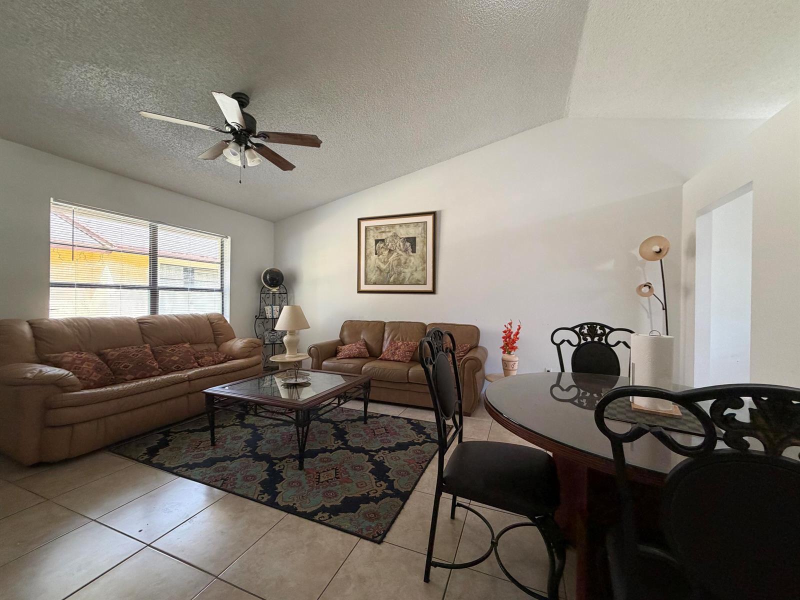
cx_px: 400
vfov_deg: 85.7
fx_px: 324
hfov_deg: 102.1
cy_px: 300
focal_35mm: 14
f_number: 2.2
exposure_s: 1/60
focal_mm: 2.22
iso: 200
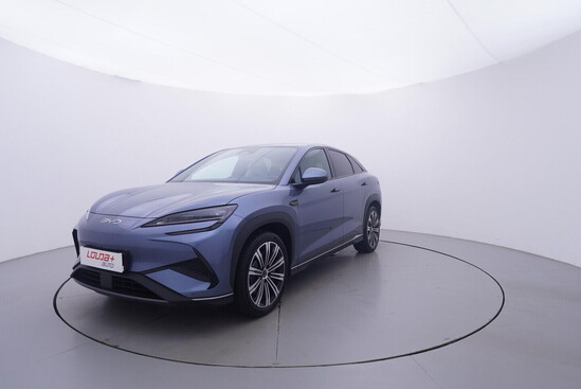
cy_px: 194
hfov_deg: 77.3
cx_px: 290
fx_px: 363
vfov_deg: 56.2
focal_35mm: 22
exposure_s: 1/80
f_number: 5
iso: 200
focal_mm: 15
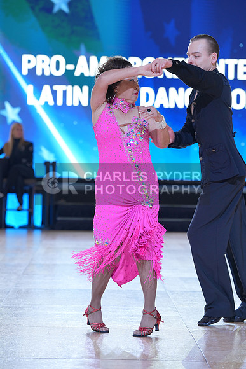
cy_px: 184
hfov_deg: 11.5
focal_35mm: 119
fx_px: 1219
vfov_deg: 17.2
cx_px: 123
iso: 800
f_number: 4
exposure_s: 1/400
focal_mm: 119
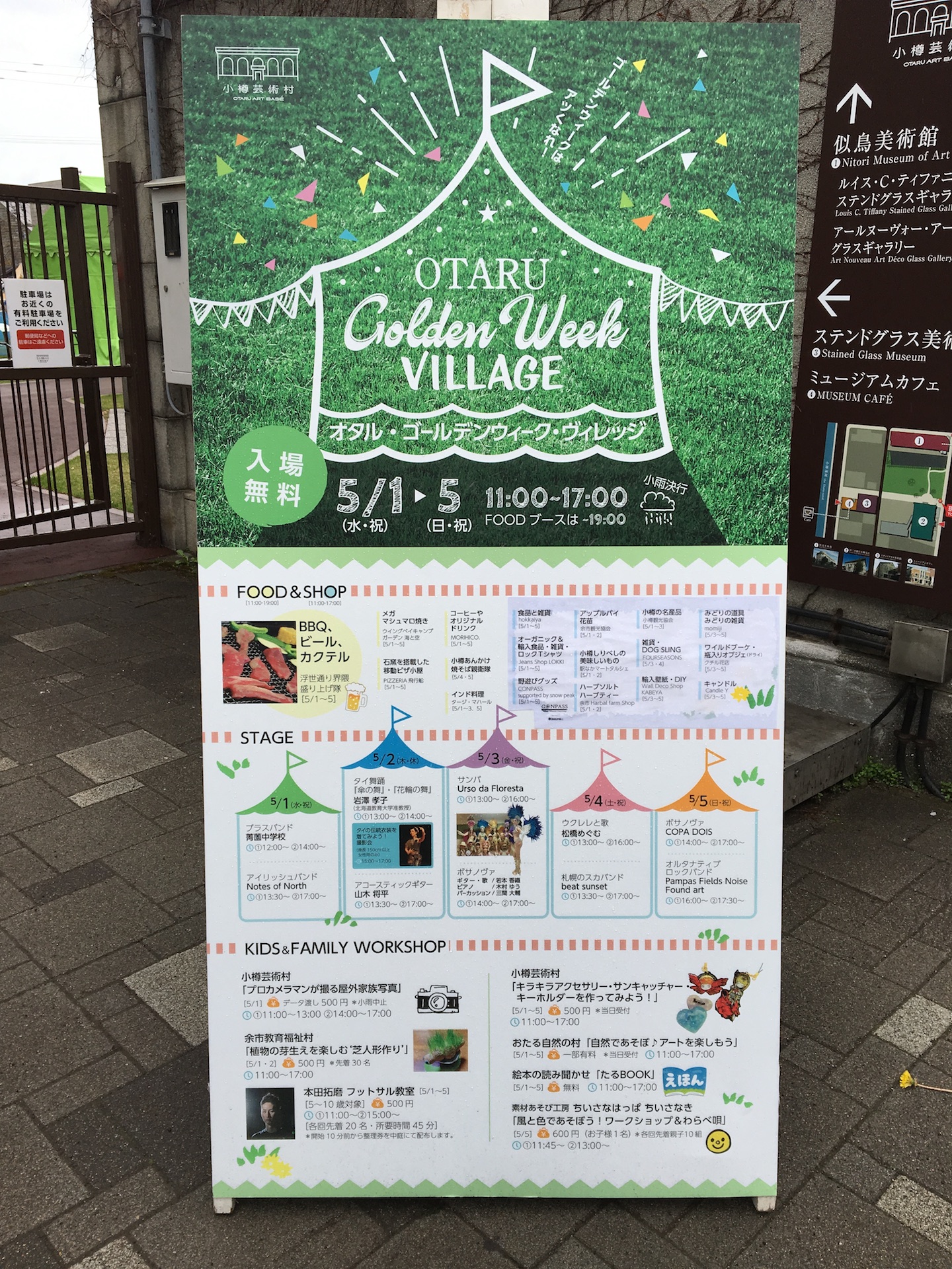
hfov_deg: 48.2
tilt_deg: -17.5
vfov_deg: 61.7
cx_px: 476
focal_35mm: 29
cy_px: 634
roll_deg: -1.4
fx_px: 1063
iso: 25
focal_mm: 4.15
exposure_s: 1/262
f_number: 2.2
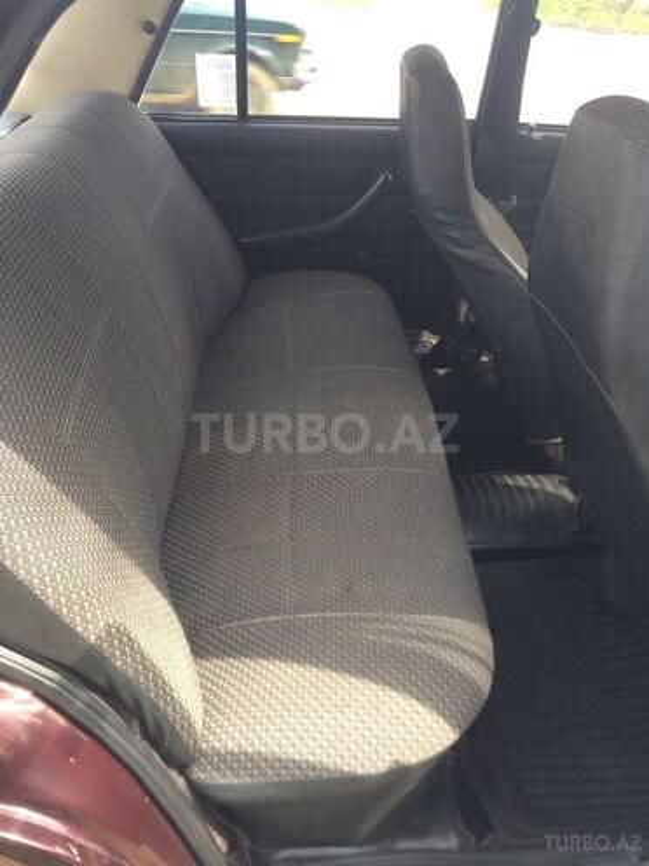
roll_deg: -2.0
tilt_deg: -39.0
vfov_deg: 61.7
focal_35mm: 29
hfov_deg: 48.2
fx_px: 725
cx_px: 324
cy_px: 433
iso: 40
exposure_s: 1/100
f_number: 2.2
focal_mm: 4.15
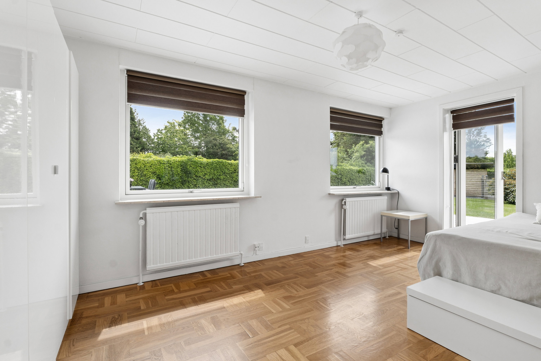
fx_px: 270
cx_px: 270
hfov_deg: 90.0
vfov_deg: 67.4
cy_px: 180
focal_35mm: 18
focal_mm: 12
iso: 200
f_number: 10
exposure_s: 1/60
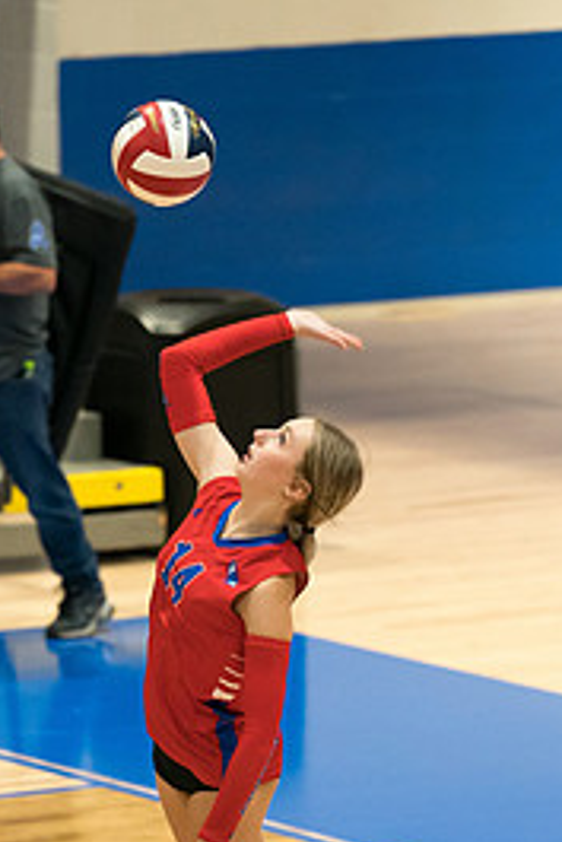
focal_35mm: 397
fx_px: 9284
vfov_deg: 5.2
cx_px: 266
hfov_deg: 3.5
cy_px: 597
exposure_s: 1/1000
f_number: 2.8
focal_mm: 149
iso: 3200
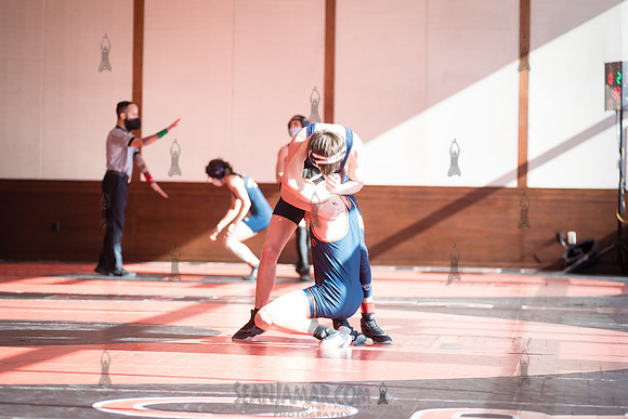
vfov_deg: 9.5
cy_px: 210
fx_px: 2530
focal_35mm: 145
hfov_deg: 14.2
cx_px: 314
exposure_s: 1/400
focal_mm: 145
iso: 400
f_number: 4
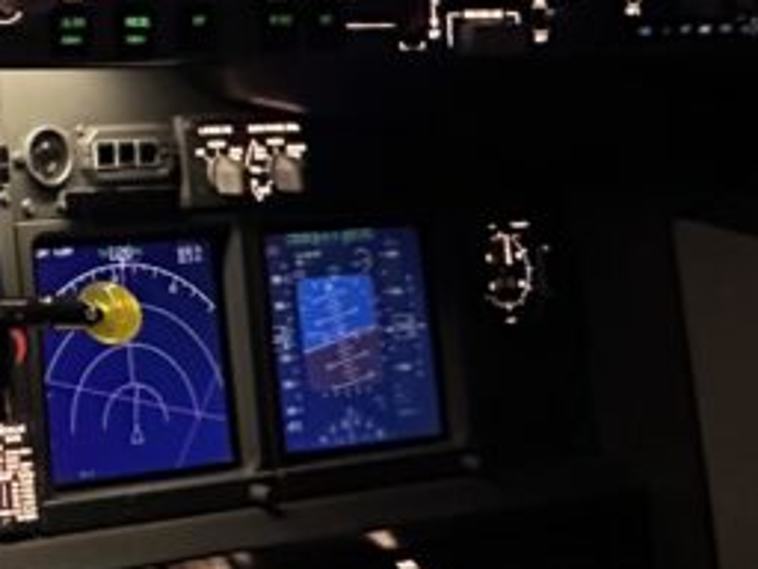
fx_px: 1226
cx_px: -708
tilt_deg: -6.7
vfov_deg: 24.8
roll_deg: -2.0
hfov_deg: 20.1
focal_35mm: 56
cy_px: -6
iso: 1250
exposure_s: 1/36
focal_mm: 2.22
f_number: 2.2
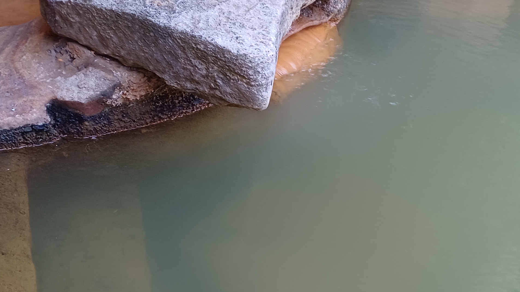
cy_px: 153
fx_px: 786
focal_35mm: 57
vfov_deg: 21.1
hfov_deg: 36.6
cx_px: 294
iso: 250
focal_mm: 4.6
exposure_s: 1/50
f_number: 1.8
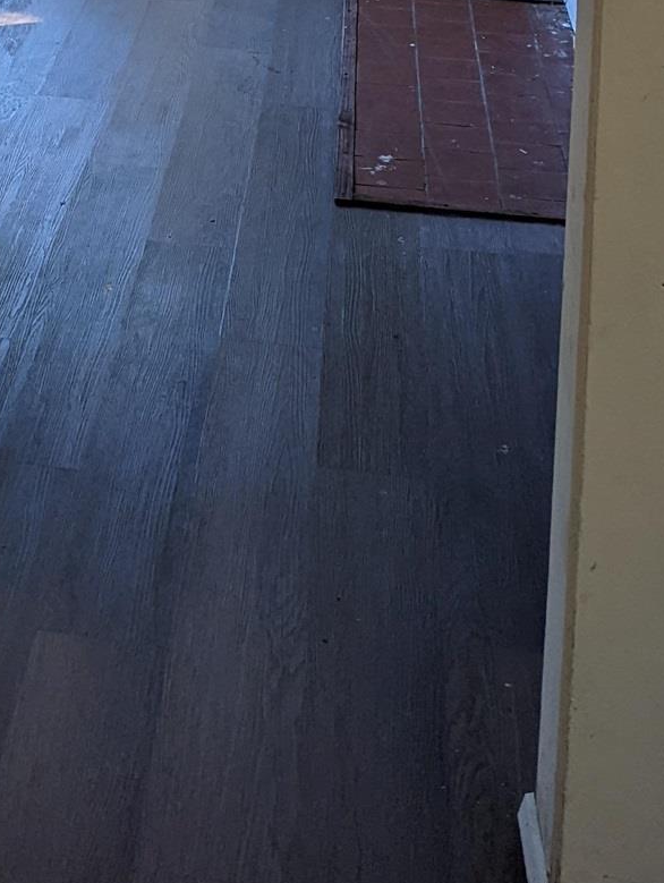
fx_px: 1812
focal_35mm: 71
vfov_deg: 23.3
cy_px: -351
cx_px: -7
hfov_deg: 20.1
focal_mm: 6.81
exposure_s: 1/40
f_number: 1.85
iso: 45
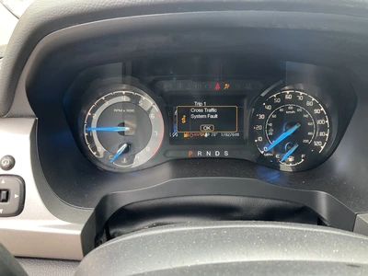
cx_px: 184
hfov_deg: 61.7
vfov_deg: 48.2
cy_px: 138
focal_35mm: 29
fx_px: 308
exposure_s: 1/60
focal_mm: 3
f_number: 1.8
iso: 80
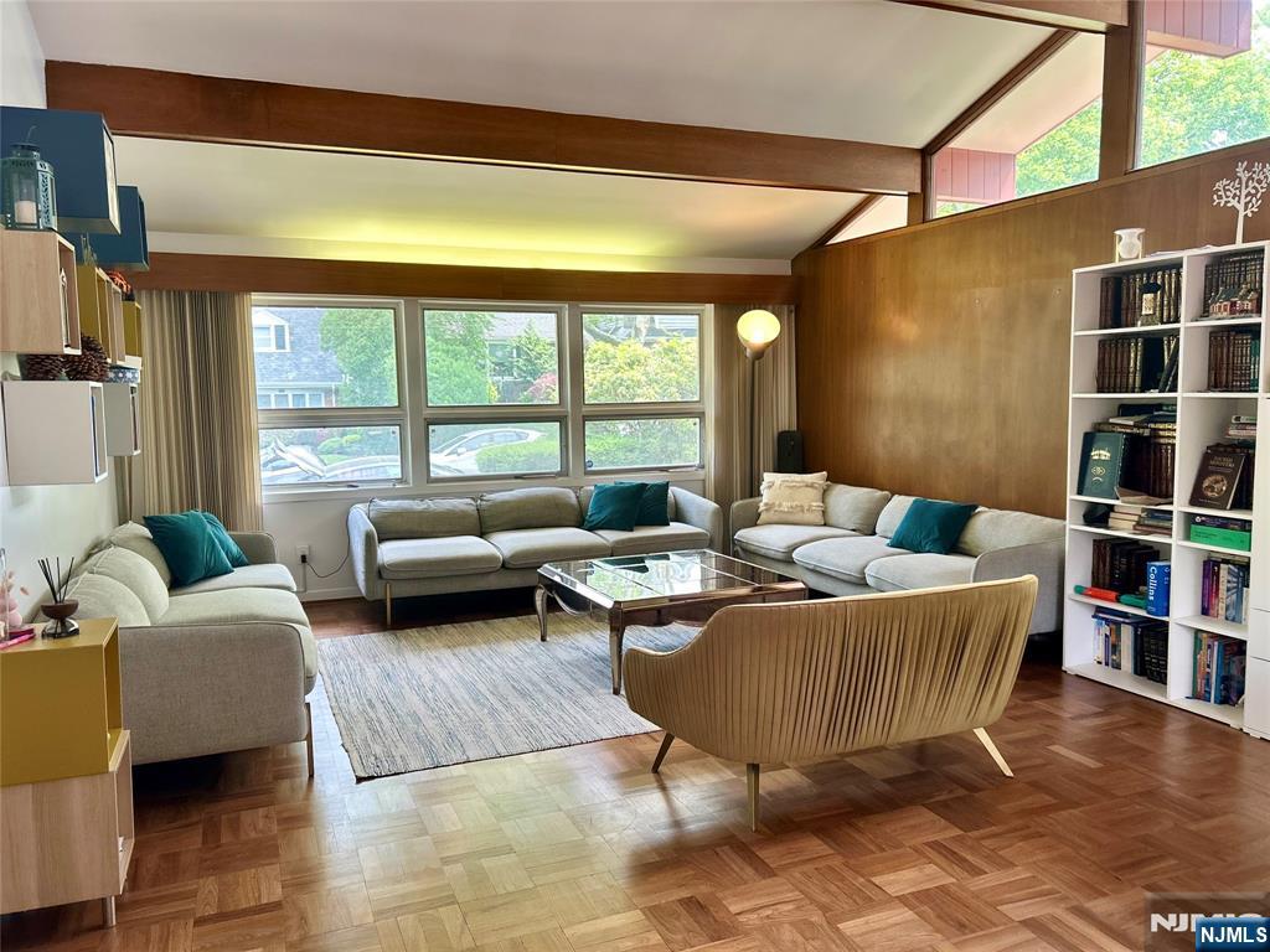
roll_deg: +1.3
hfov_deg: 67.3
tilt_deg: -5.7
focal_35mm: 26
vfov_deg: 53.1
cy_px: 476
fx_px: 954
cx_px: 635
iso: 64
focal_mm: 5.7
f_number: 1.5
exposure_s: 1/121
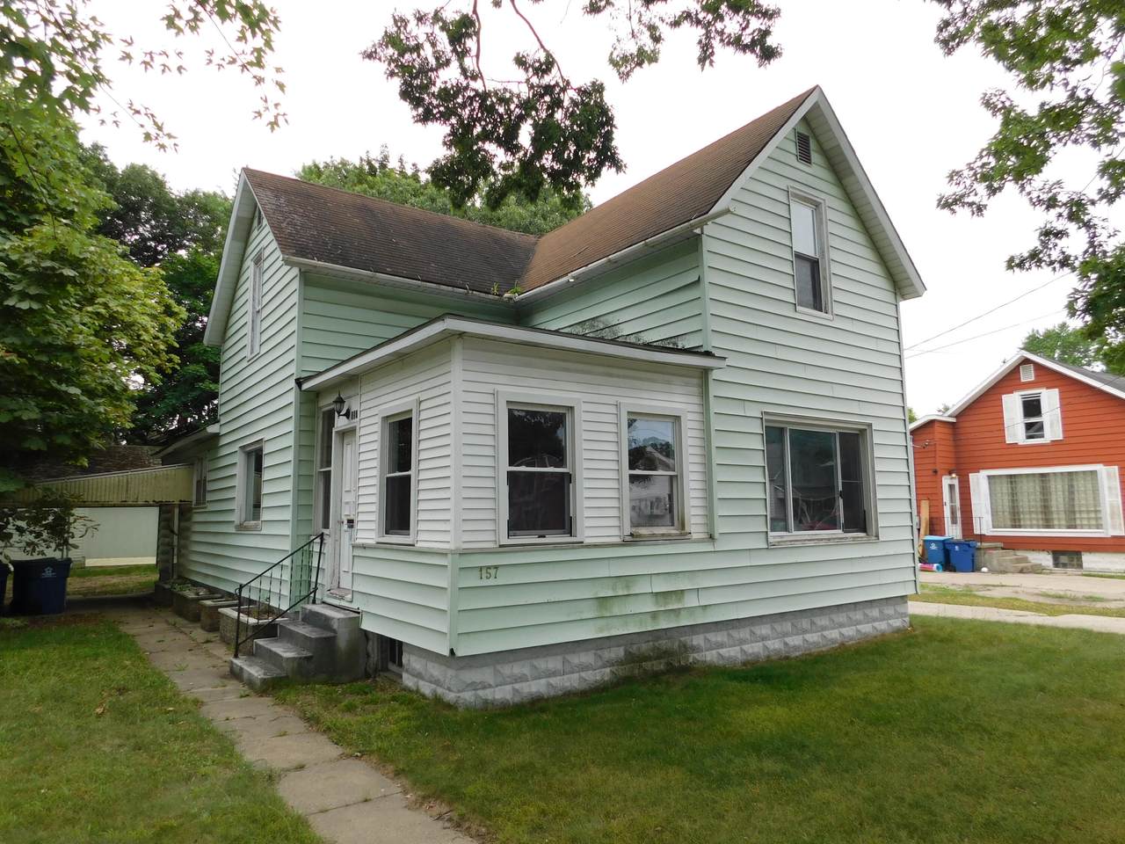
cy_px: 422
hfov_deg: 73.9
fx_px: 747
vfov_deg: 58.9
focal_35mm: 23
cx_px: 562
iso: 125
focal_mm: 4
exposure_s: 1/500
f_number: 3
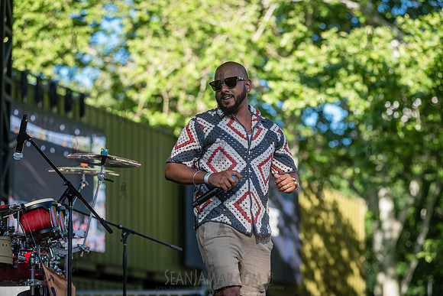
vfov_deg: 11.4
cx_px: 222
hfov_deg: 17.1
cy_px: 148
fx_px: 1477
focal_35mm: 120
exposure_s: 1/500
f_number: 3.5
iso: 250
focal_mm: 120
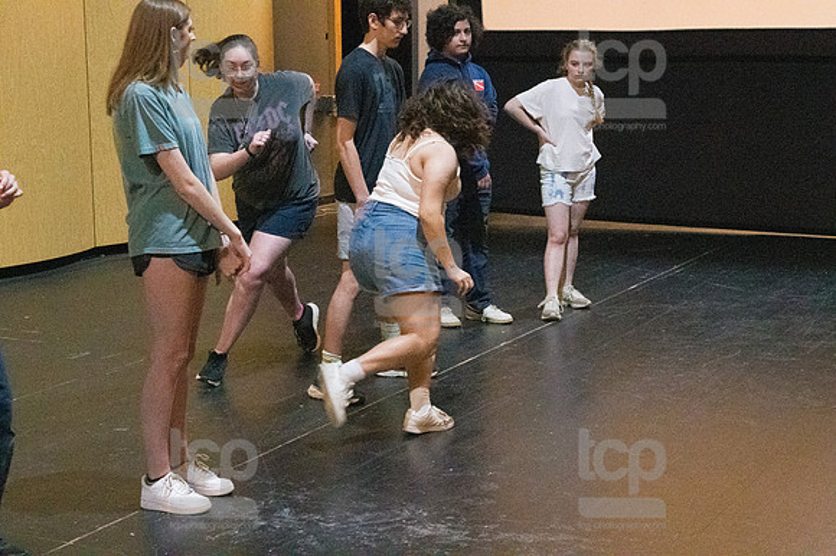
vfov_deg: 20.3
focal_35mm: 67
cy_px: 278
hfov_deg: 30.1
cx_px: 418
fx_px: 1555
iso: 25600
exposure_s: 1/400
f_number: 5.6
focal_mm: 45
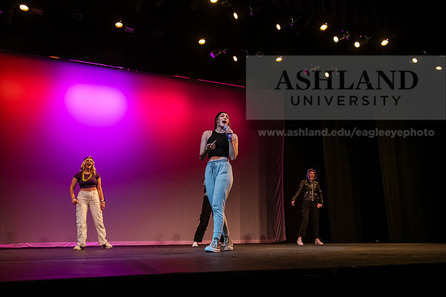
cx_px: 223
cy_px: 148
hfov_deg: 55.8
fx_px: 421
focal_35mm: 34
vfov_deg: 38.9
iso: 4000
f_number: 3.5
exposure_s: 1/320
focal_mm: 34
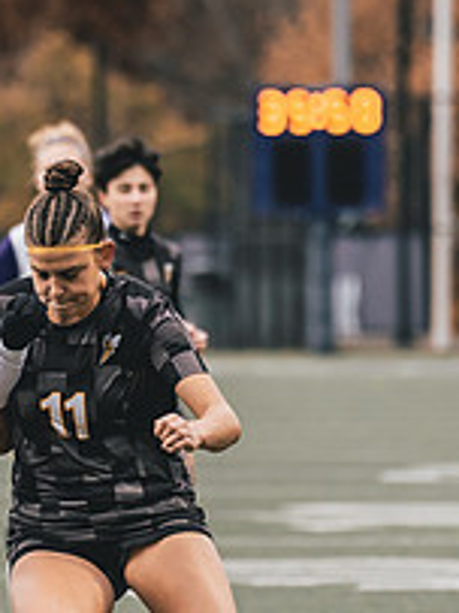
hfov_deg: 2.6
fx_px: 10070
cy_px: 496
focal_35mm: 569
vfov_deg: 3.5
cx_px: 125
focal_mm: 150
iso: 400
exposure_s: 1/1000
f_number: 2.8
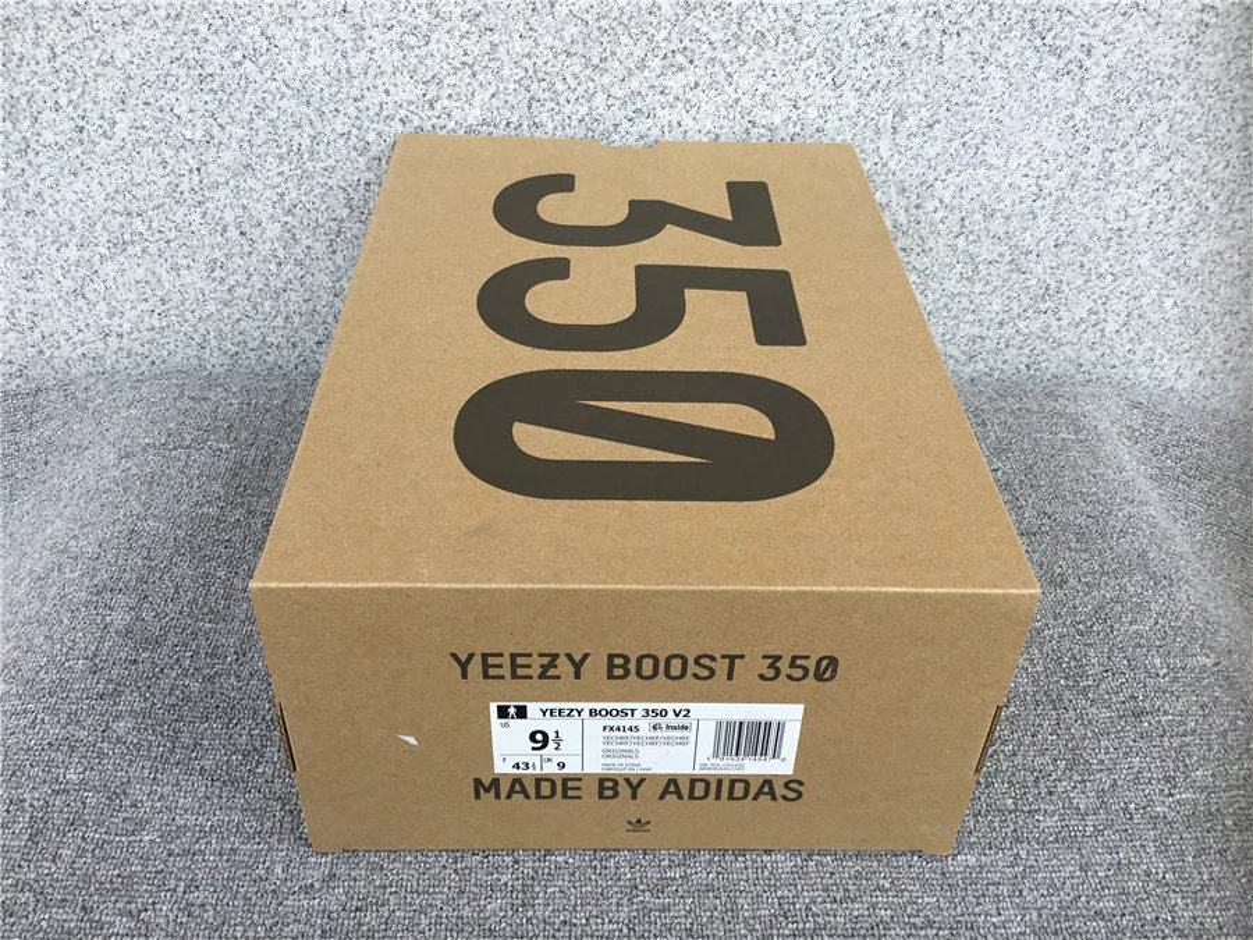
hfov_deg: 58.4
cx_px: 626
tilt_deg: -38.1
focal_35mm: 31
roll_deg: -2.7
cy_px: 470
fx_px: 1122
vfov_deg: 45.4
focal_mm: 3.3
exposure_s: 1/342
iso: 25
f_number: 2.4
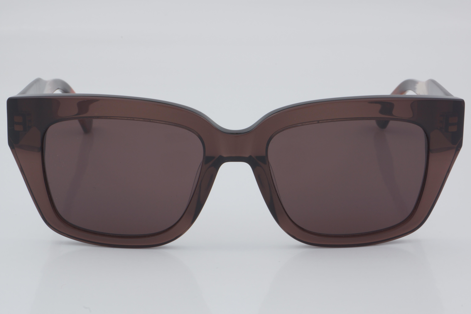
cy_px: 157
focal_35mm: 82
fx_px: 1079
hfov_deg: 24.6
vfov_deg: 16.6
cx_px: 236
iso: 100
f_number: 32
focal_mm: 55
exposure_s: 1/4
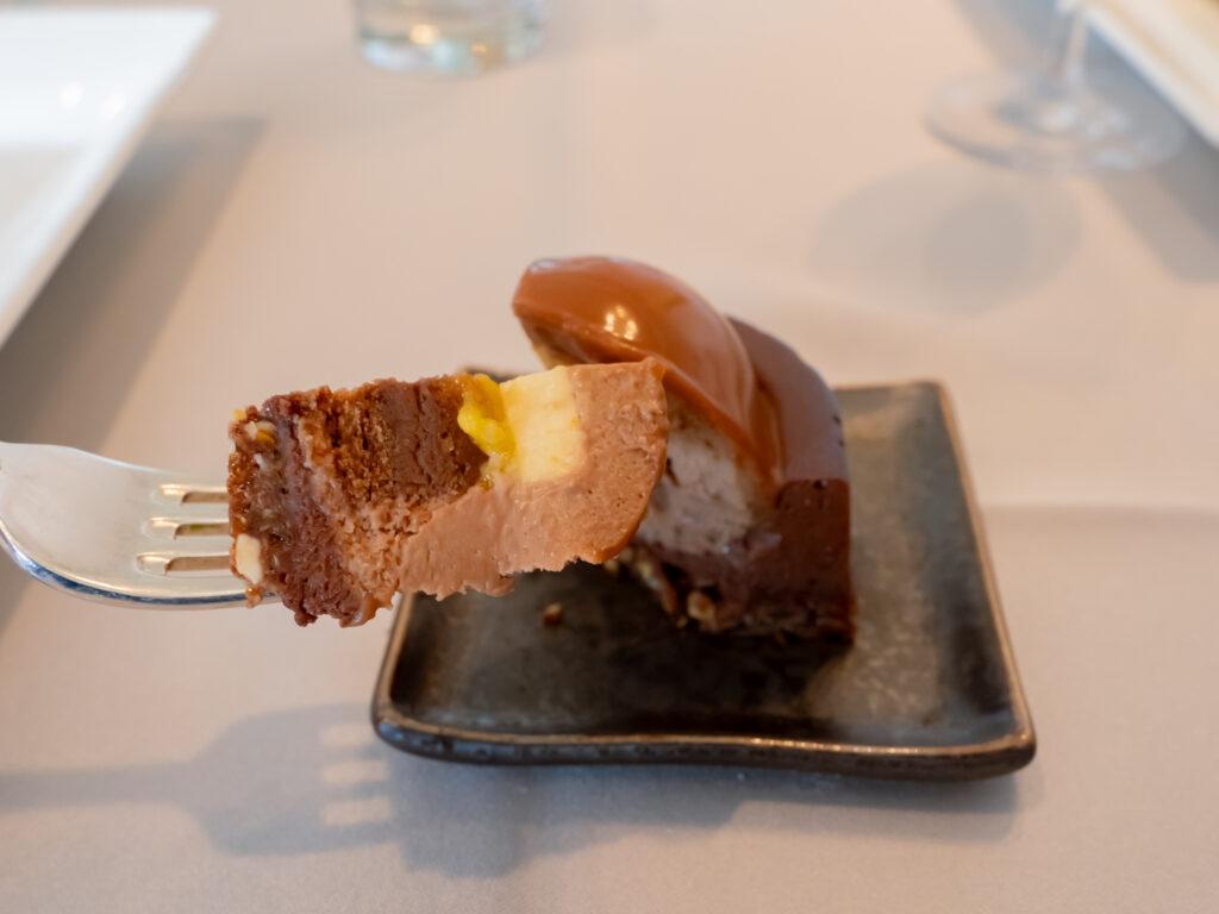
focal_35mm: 38
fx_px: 1332
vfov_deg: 37.9
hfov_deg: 49.2
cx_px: 610
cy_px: 457
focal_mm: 35
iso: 2500
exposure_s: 1/30
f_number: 11
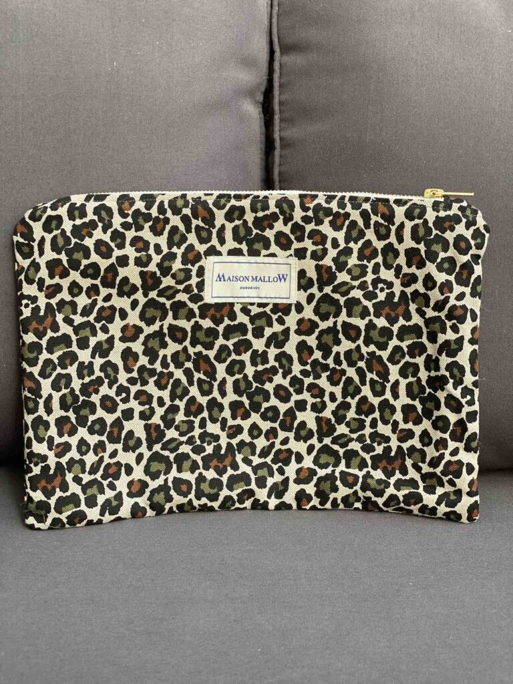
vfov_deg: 36.8
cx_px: 256
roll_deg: -0.9
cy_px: 342
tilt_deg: -16.3
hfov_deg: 28.0
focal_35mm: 52
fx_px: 1028
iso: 25
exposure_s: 1/122
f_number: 2
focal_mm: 6
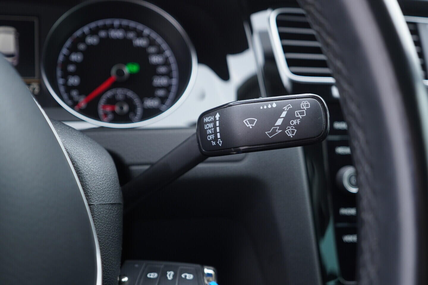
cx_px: 214
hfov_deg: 53.1
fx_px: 428
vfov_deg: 36.9
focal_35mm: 36
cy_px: 142
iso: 320
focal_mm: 24
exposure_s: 1/40
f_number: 2.8
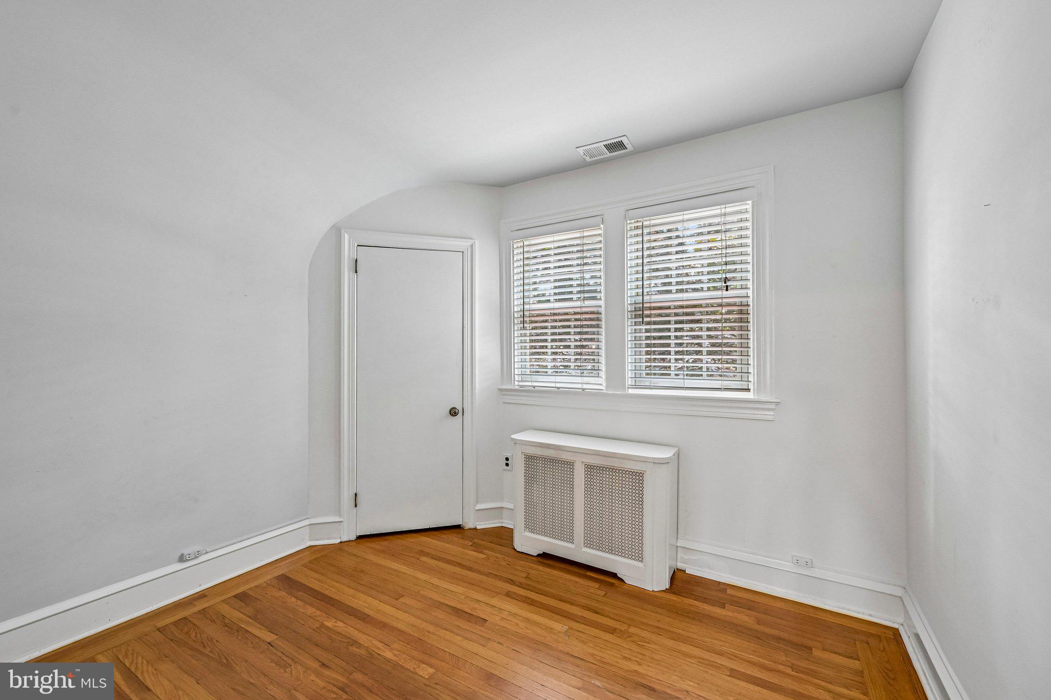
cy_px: 350
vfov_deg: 81.2
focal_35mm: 14
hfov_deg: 104.3
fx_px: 409
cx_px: 526
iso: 400
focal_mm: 14
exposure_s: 1/2.5
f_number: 8
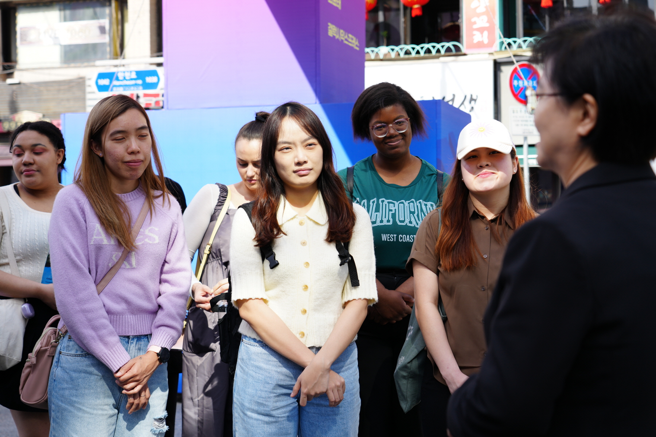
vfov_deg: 24.2
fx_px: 1020
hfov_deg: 35.6
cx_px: 328
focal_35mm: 56
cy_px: 218
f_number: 5
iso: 200
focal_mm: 56
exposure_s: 1/320
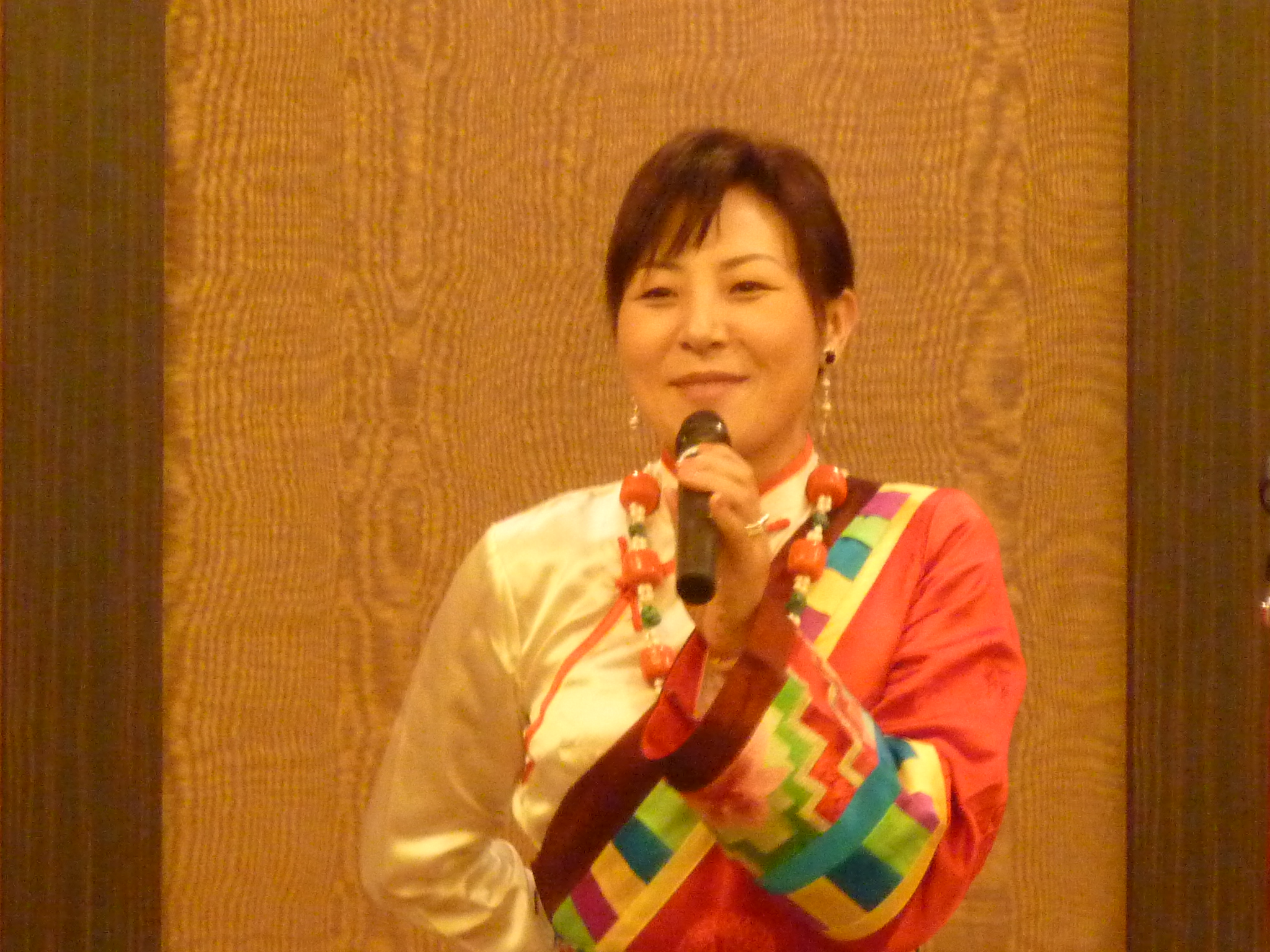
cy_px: 476
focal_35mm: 305
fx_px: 11190
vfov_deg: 4.9
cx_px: 635
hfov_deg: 6.5
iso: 800
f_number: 4.5
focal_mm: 27.8
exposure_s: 1/30
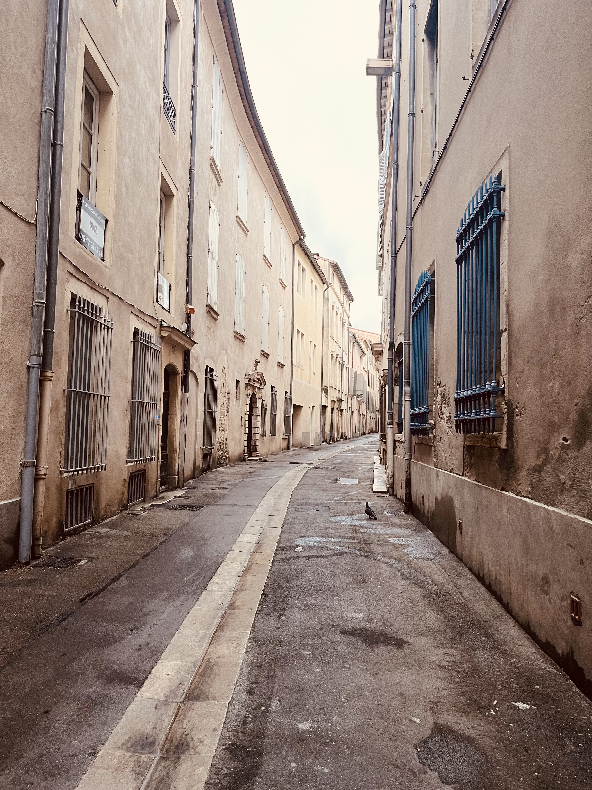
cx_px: 296
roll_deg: -0.5
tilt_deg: +2.4
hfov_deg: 53.1
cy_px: 395
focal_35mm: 26
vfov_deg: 67.3
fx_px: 593
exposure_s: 1/78
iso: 125
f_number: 1.6
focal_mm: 5.1
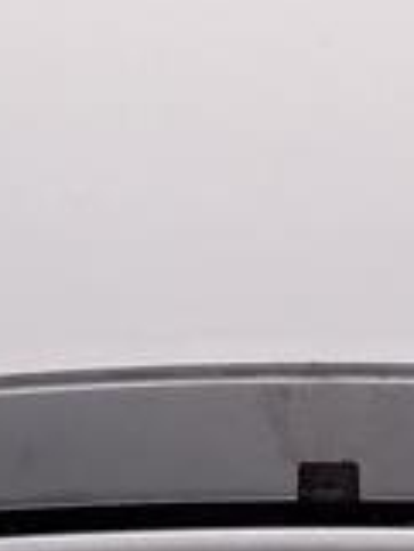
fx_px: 1768
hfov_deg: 13.3
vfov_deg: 17.3
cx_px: 284
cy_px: 568
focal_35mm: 111
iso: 100
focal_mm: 2.91
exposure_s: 1/185
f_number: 1.9
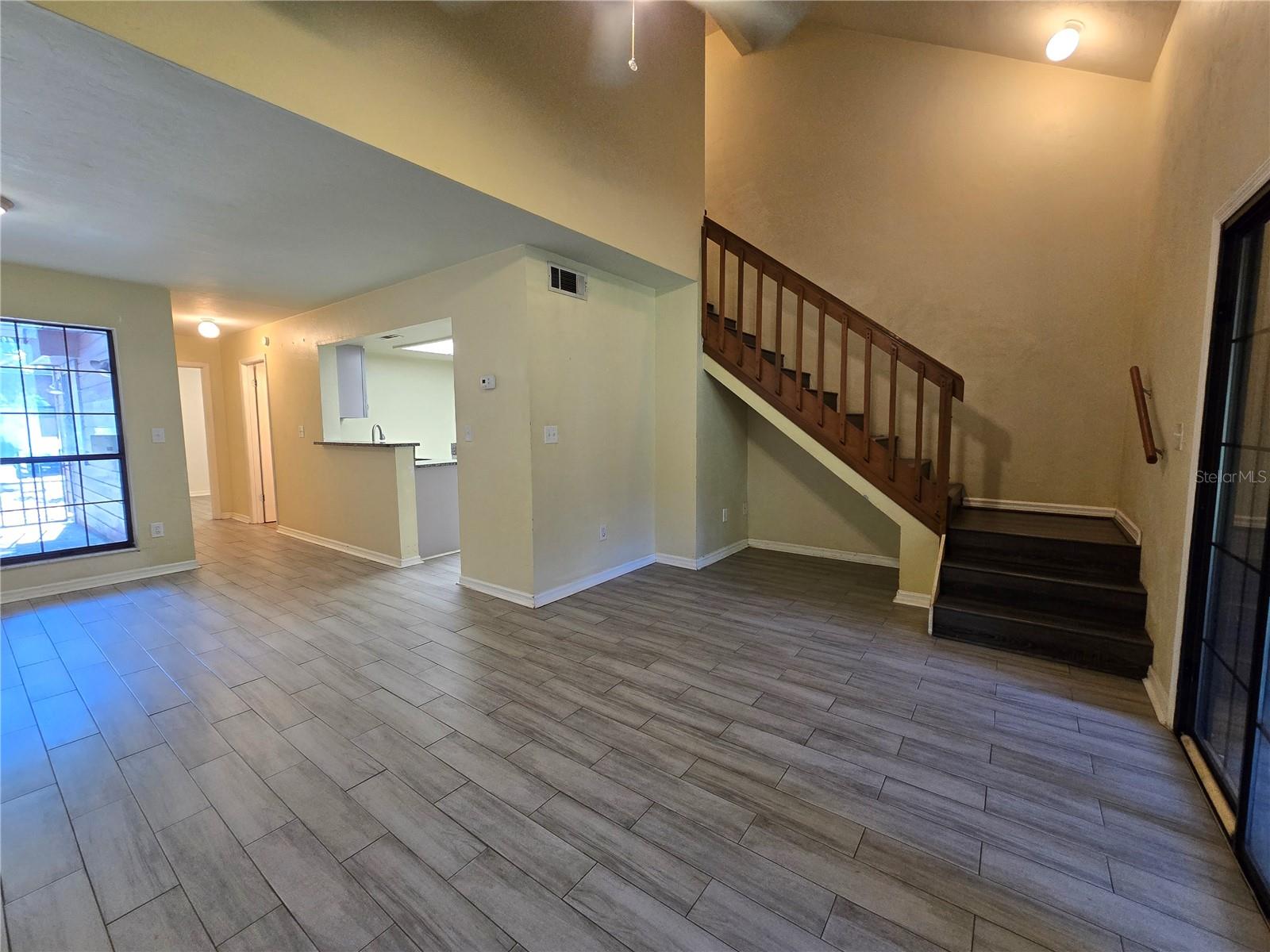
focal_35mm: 13
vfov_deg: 89.9
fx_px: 477
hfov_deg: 106.2
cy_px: 476
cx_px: 635
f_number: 2.2
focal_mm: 2.2
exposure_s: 1/60
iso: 250
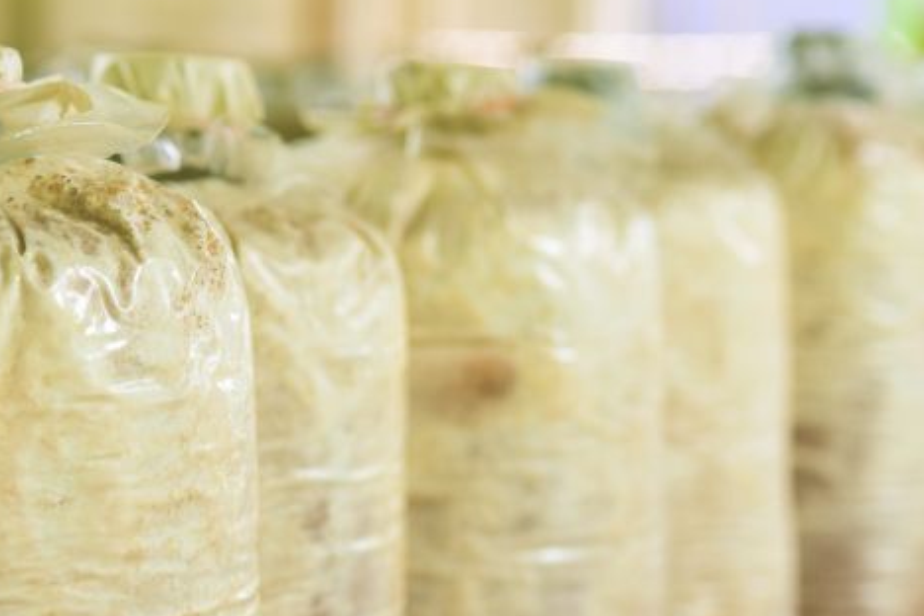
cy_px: 406
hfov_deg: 18.0
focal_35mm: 112
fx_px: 2876
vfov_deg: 12.2
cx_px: 113
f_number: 5.6
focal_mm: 35
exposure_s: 1/200
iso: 400
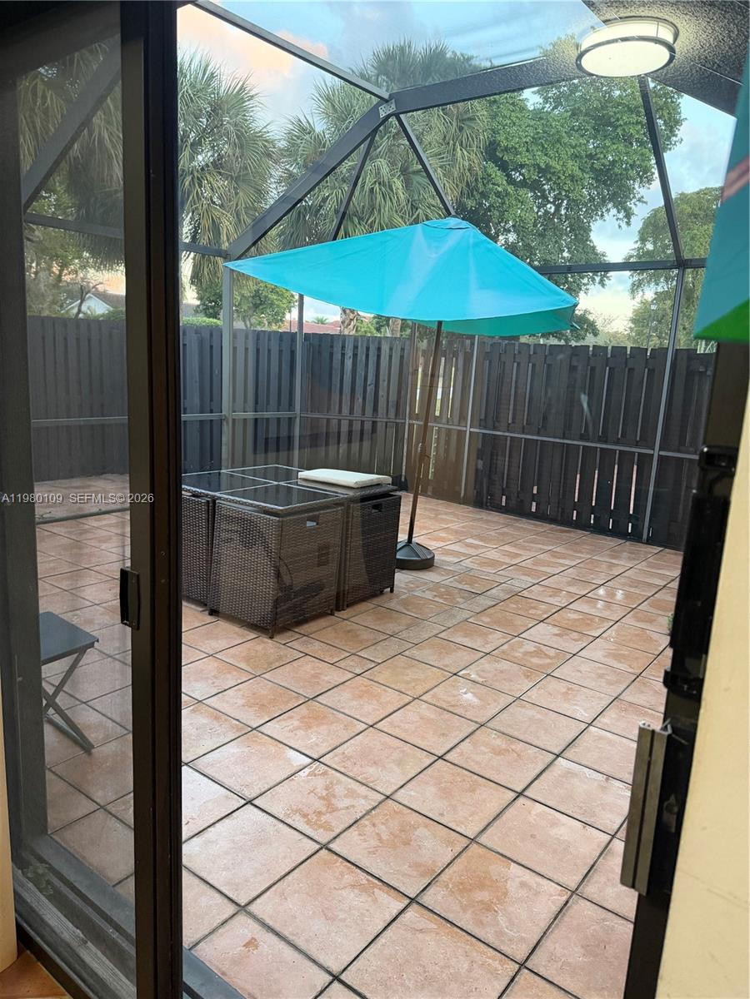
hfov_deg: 56.8
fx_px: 693
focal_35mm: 24
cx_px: 375
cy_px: 500
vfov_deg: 71.6
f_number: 1.78
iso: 400
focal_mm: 6.76
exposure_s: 1/60
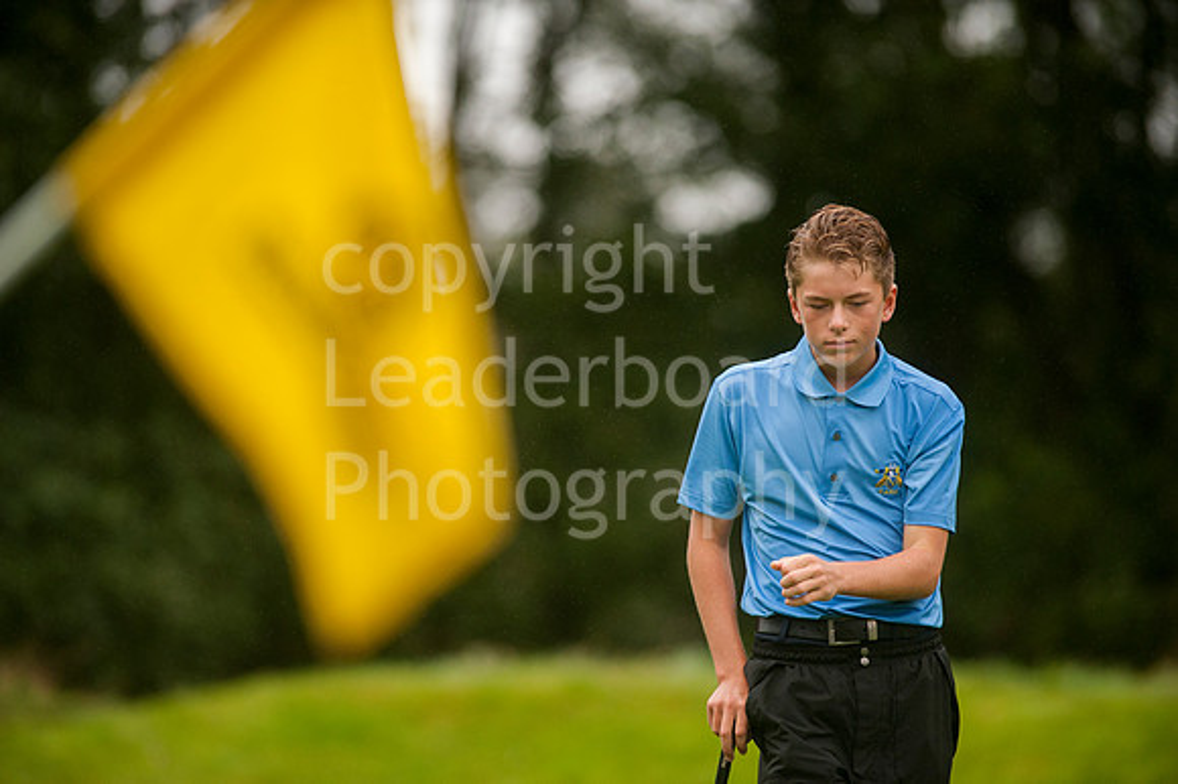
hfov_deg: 6.9
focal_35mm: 300
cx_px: 589
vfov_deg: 4.6
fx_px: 9811
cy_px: 392
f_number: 4
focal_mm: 300
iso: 1000
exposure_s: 1/1600
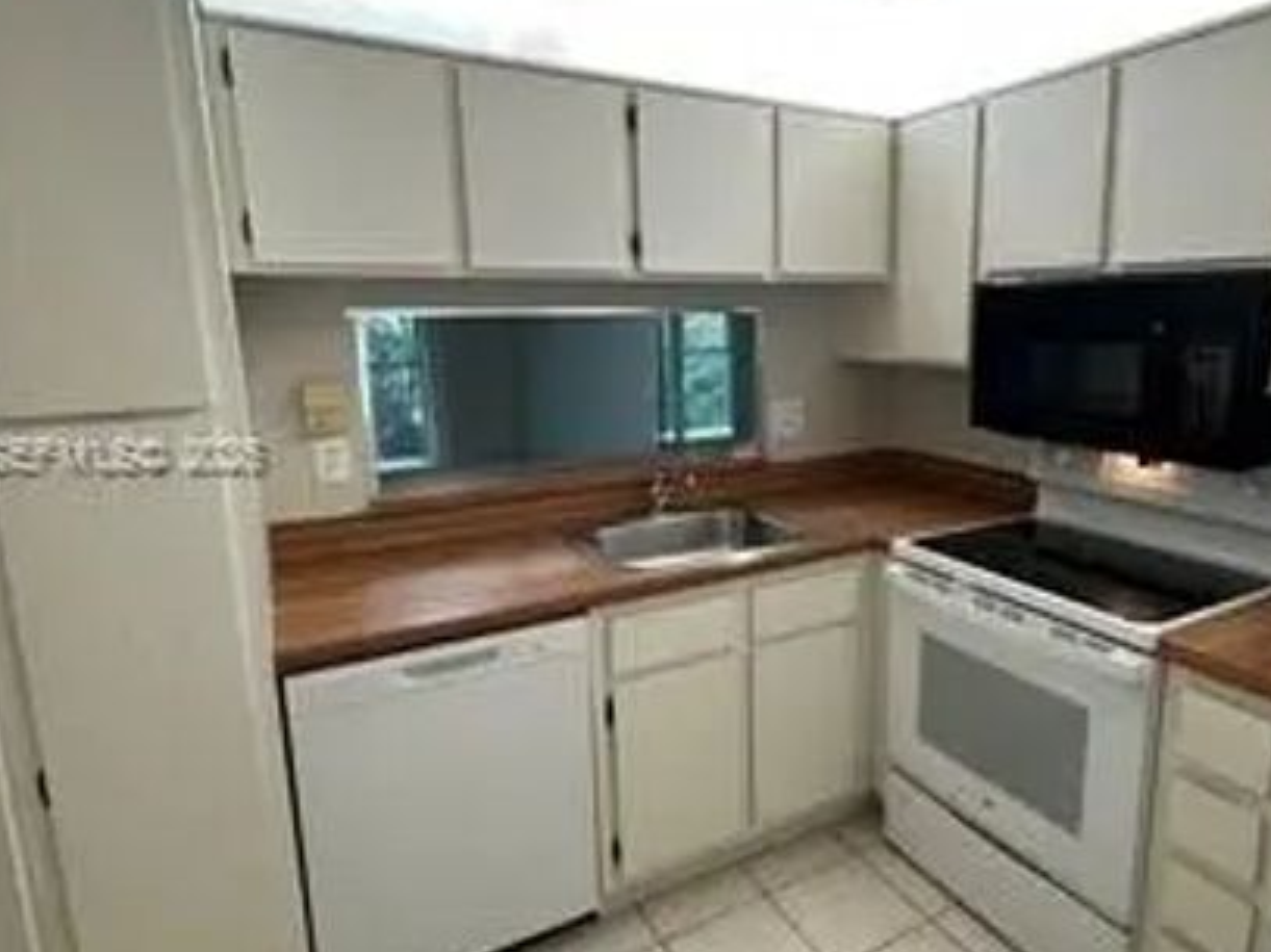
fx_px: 808
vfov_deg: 61.0
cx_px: 762
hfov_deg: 75.6
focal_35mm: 22
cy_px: 456
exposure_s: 1/120
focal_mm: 2.22
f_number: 2.2
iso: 125
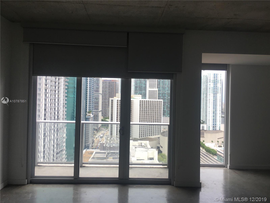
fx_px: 226
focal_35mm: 29
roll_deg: -1.9
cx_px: 135
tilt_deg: +2.2
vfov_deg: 48.2
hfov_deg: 61.7
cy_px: 102
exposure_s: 1/152
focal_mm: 4.15
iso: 25
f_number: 2.2
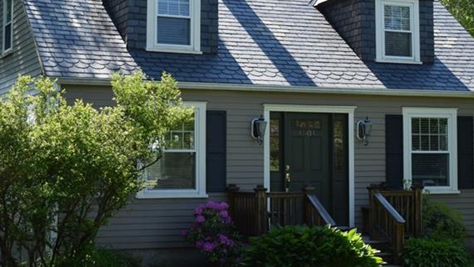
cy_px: 135
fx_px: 1030
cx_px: 272
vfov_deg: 14.7
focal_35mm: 82
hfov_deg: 25.9
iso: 200
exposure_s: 1/320
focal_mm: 29
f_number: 9
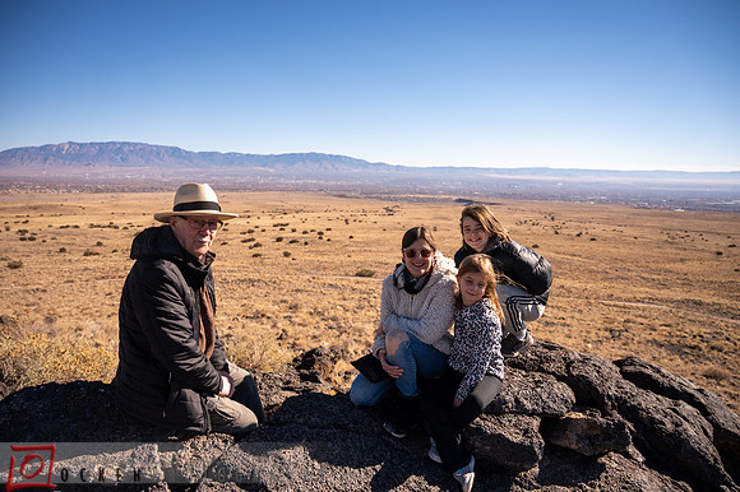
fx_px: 499
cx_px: 370
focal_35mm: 24
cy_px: 246
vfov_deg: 52.6
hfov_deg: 73.1
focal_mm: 24
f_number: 4
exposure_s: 1/3200
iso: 200
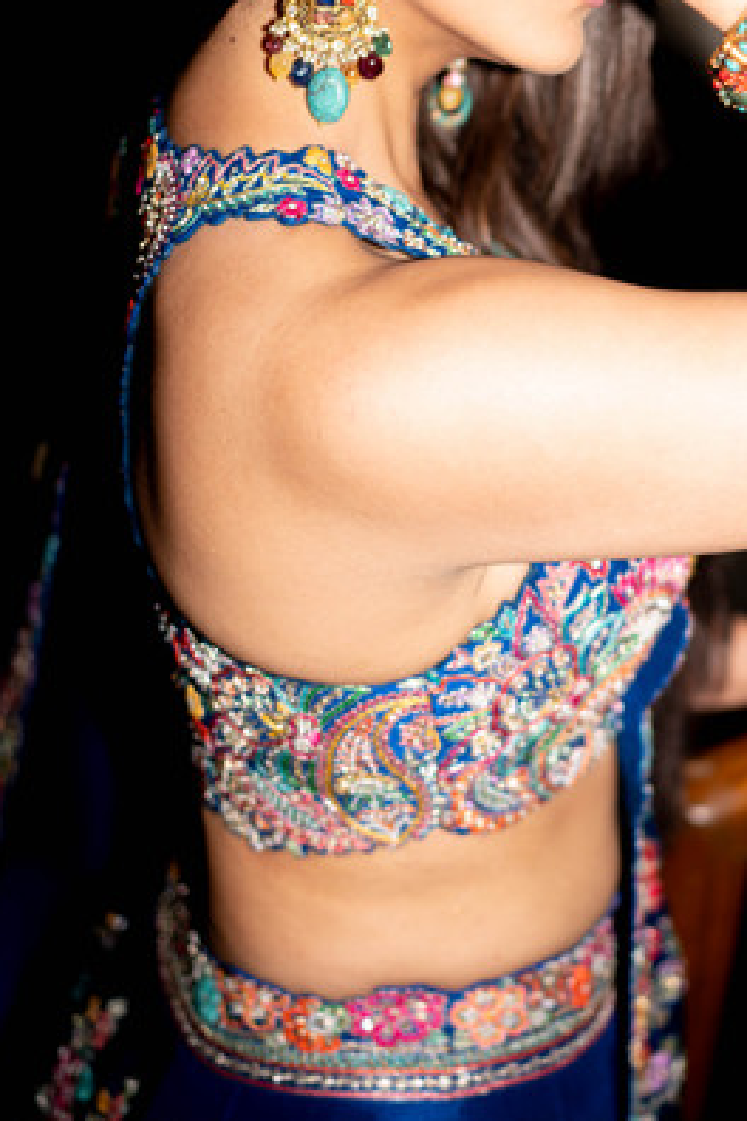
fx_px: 2770
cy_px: 326
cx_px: 548
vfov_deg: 22.7
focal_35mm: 89
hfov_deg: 15.3
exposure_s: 1/320
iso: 100
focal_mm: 55
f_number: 1.8
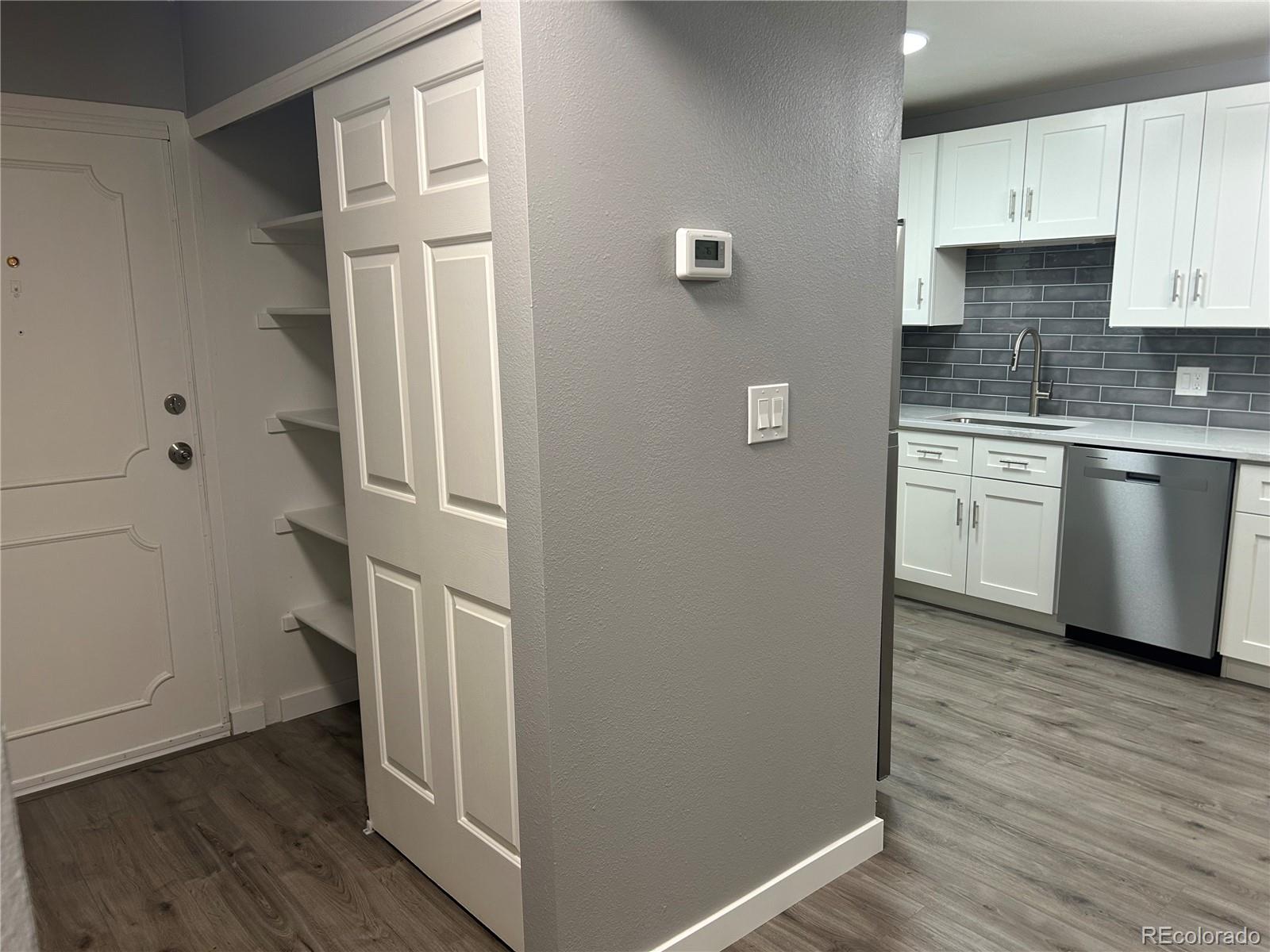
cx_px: 635
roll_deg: +1.2
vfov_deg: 53.1
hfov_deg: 67.3
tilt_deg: -10.3
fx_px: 954
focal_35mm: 26
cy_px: 476
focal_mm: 5.7
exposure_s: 1/60
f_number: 1.5
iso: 80
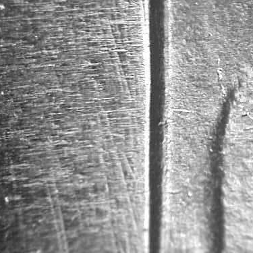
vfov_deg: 7.5
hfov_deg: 7.5
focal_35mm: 232
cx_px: 154
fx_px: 1918
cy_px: 80
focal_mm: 32
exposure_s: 1/7.1
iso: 100
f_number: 5.1
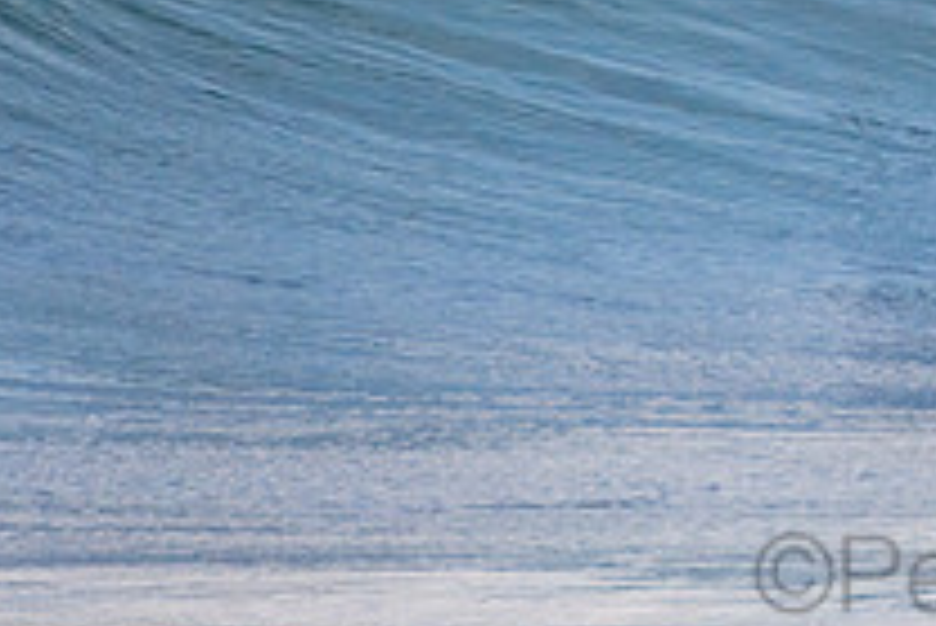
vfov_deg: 0.8
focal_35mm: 1729
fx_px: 44984
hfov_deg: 1.2
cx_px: 1102
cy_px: -173
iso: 500
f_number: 5.6
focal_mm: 400
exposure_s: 1/1250
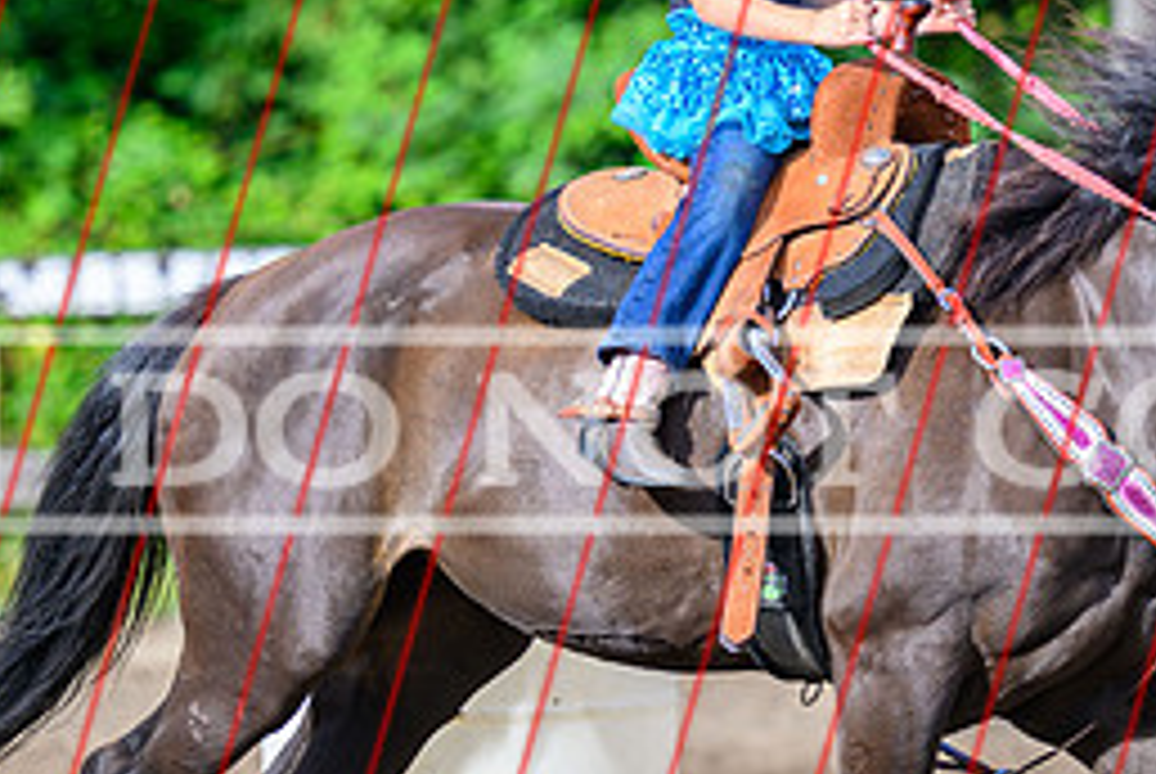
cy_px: 389
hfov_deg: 4.8
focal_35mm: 432
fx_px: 13888
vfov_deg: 3.2
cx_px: 713
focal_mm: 150
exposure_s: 1/1600
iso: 400
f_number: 2.8
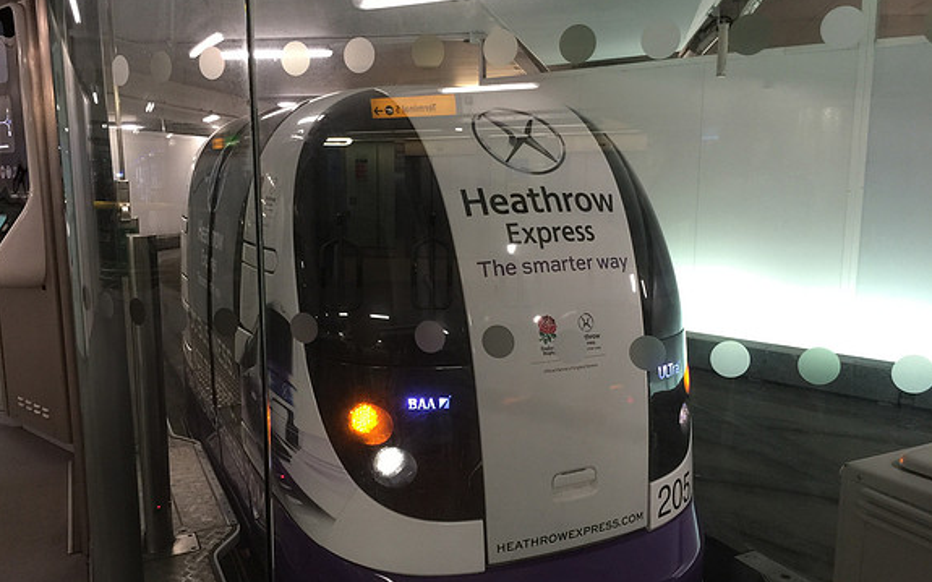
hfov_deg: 61.3
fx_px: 787
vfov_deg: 40.5
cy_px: 317
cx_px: 465
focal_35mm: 31
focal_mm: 4.15
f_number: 2.2
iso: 64
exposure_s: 1/15
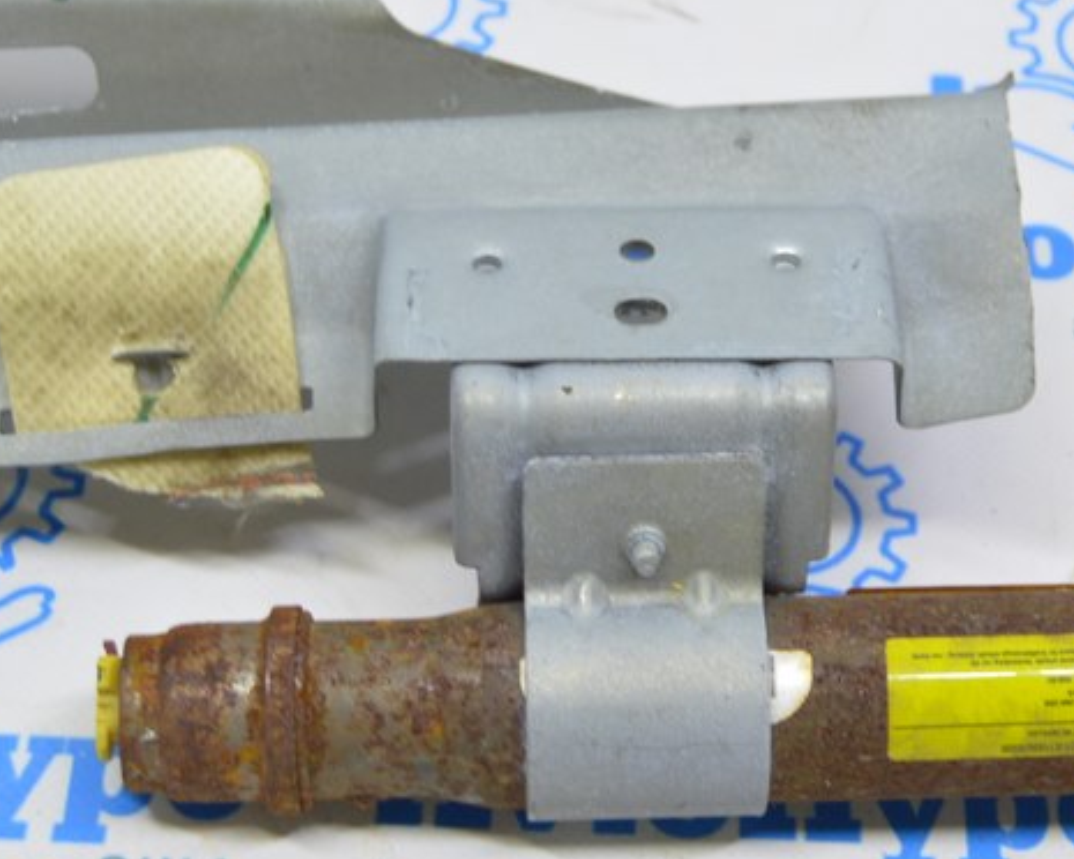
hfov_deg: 20.5
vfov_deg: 16.5
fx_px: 2956
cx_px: 776
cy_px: 257
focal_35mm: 93
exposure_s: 1/20
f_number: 5.6
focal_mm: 30
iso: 400
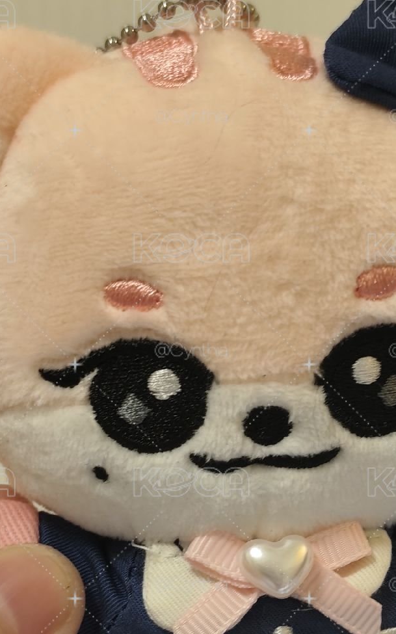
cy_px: 520
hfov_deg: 13.6
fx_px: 1658
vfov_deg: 21.3
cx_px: 309
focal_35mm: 96
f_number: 1.65
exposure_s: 1/60
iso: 320
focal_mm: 6.19
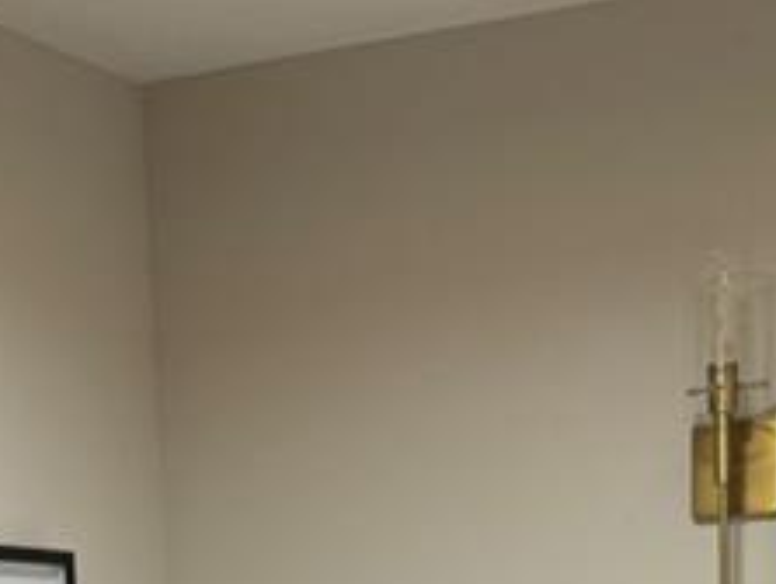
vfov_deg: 11.7
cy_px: 1276
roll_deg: +3.2
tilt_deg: -12.7
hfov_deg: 17.6
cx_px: 87
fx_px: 2470
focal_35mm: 110
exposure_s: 1/60
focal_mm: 6.76
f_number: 1.78
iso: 160
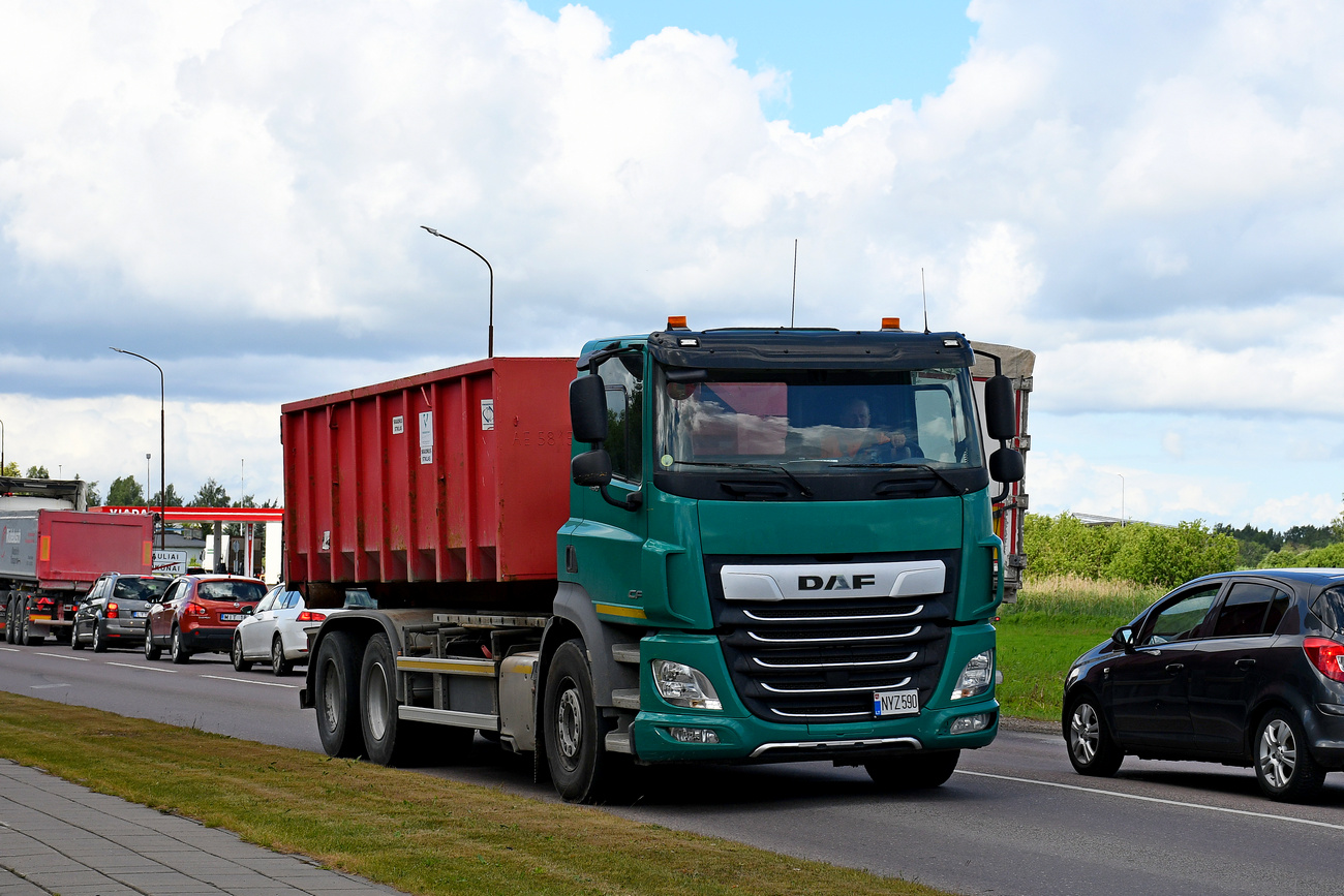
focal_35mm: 60
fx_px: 2240
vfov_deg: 22.6
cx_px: 672
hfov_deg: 33.4
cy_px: 448
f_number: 6.3
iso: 200
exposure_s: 1/800
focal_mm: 40
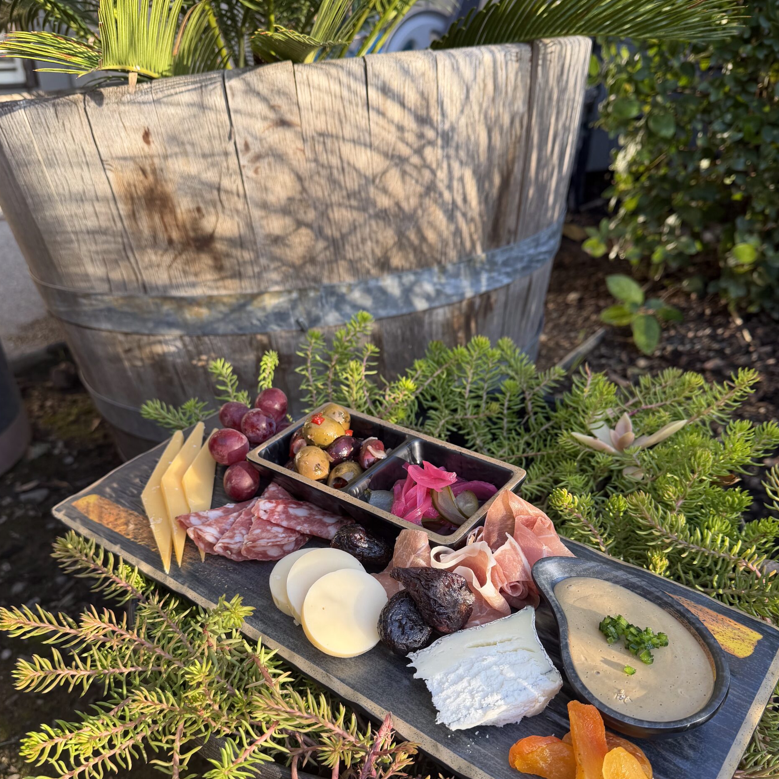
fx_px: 738
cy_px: 472
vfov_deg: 55.2
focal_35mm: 29
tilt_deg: -28.9
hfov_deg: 55.6
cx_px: 387
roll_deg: -0.1
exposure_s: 1/329
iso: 80
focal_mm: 6.76
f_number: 1.78
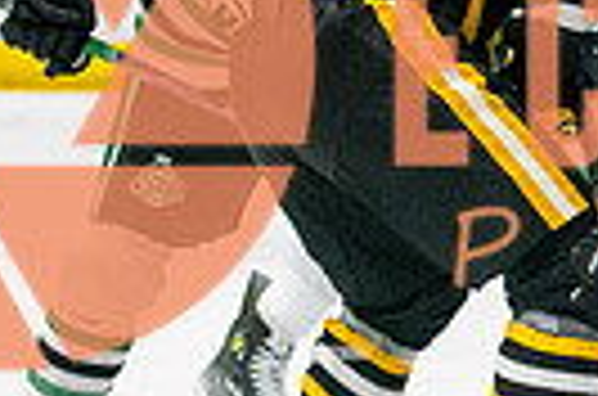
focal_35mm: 489
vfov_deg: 2.8
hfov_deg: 4.2
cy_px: 56
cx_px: 1153
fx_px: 8103
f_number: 2.8
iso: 4000
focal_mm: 75
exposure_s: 1/800
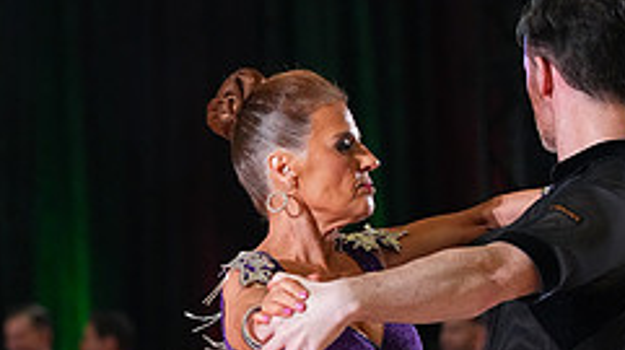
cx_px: 414
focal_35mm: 381
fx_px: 6308
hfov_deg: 5.7
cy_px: 519
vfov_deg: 3.2
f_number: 5
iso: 8000
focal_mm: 151
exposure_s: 1/400
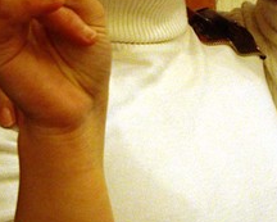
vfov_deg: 12.7
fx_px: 984
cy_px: 2
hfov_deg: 15.9
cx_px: 212
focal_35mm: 120
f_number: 2.6
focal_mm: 5.8
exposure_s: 1/10
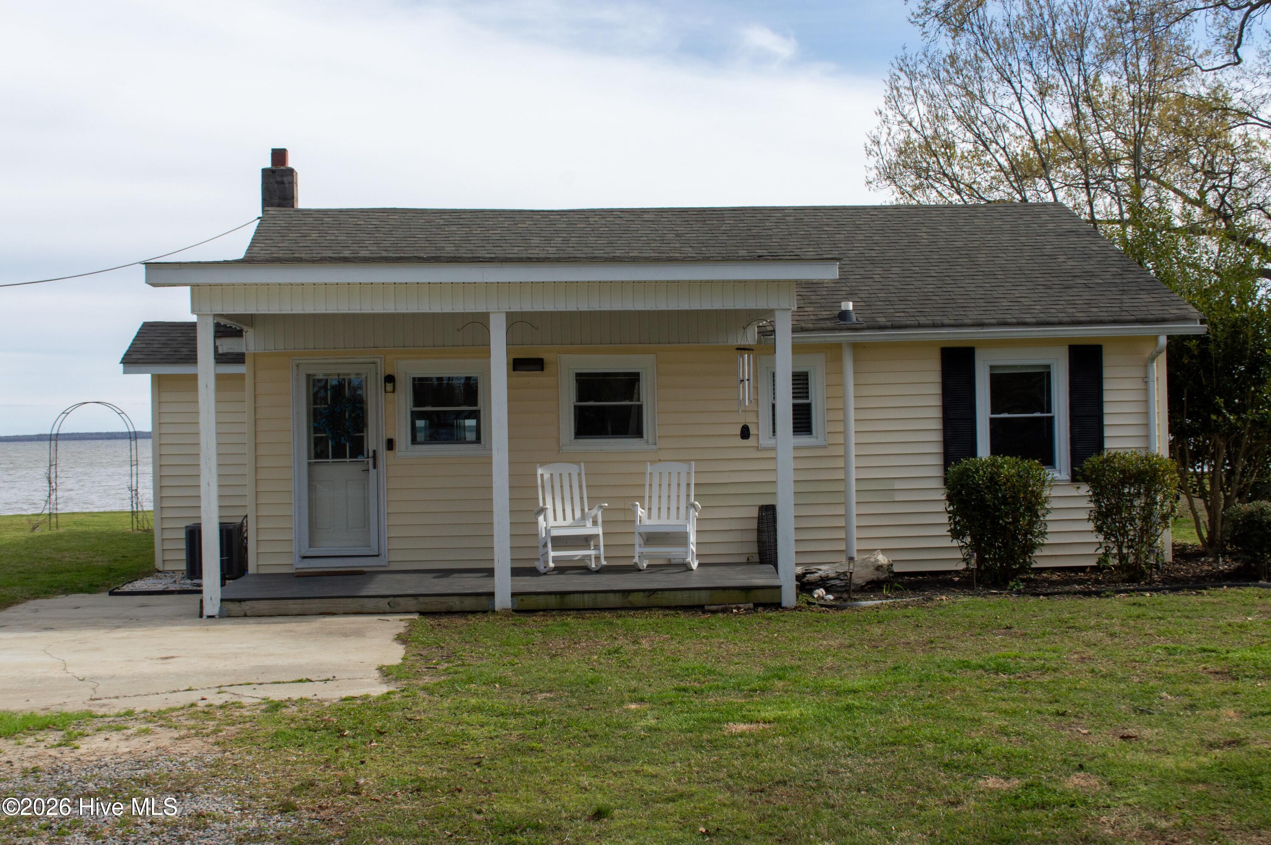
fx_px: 1587
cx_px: 636
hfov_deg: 43.6
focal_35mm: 45
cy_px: 422
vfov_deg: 29.8
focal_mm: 30
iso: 400
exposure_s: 1/500
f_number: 11
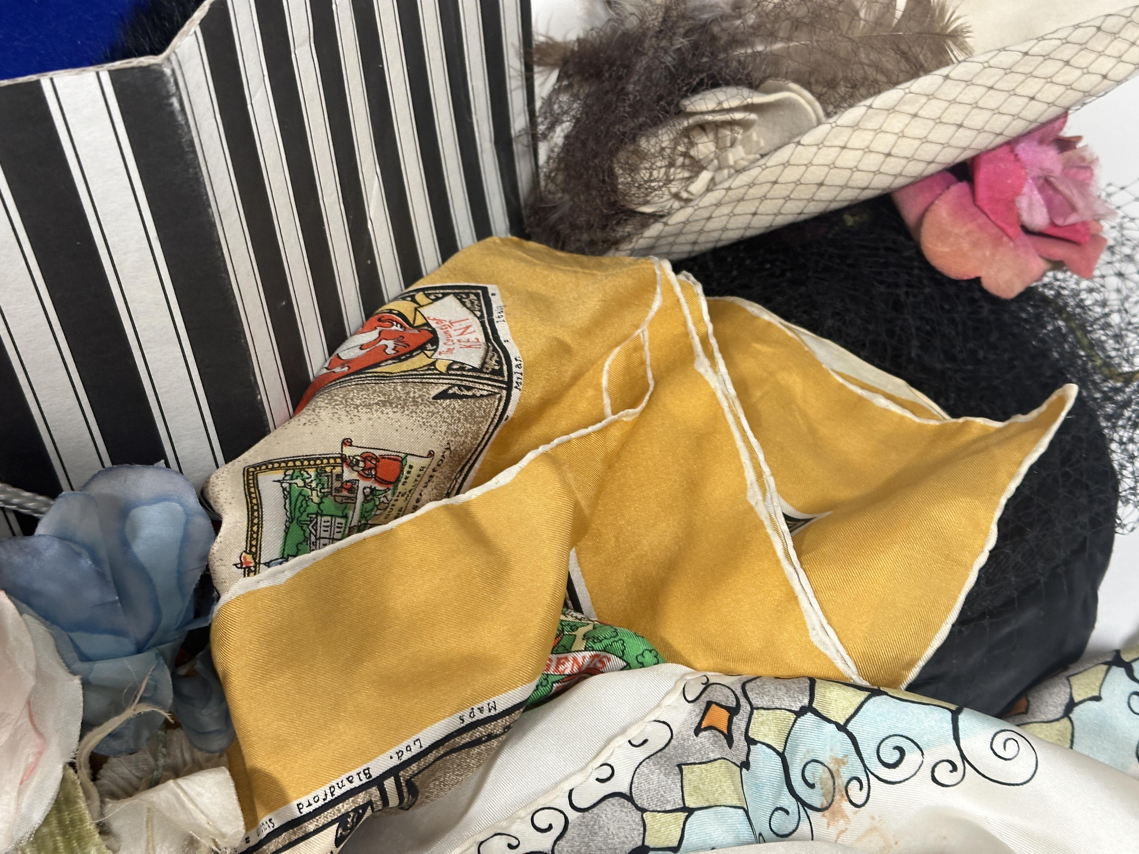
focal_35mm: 48
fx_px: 1579
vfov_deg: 30.3
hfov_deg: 39.7
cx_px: 570
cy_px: 427
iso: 160
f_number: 1.78
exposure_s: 1/50
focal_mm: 6.86
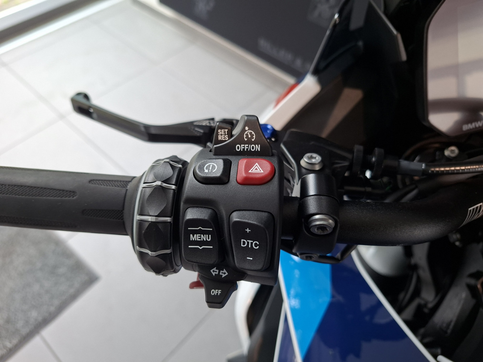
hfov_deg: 73.9
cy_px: 181
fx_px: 321
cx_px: 242
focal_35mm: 23
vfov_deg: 58.9
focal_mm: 5.54
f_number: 1.8
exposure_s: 1/100
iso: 125
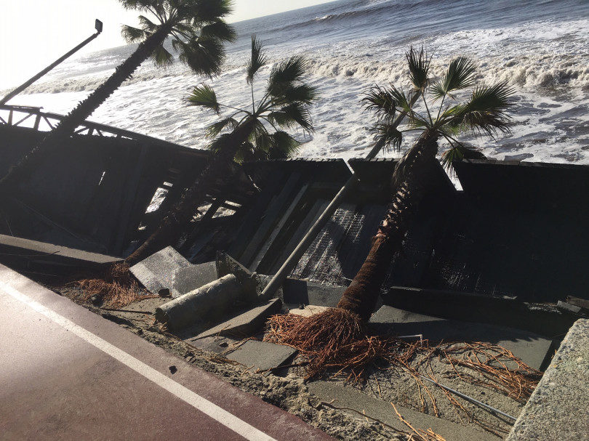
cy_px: 220
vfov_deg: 48.2
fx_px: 493
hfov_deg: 61.7
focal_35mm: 29
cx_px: 294
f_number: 2.2
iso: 25
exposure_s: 1/2653
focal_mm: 4.15
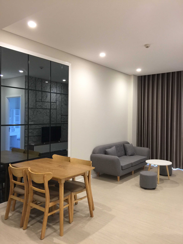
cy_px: 122
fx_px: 204
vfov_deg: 61.7
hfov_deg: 48.2
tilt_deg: +1.0
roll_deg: -0.4
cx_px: 92
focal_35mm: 29
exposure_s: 1/17
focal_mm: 4.15
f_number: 2.2
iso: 80
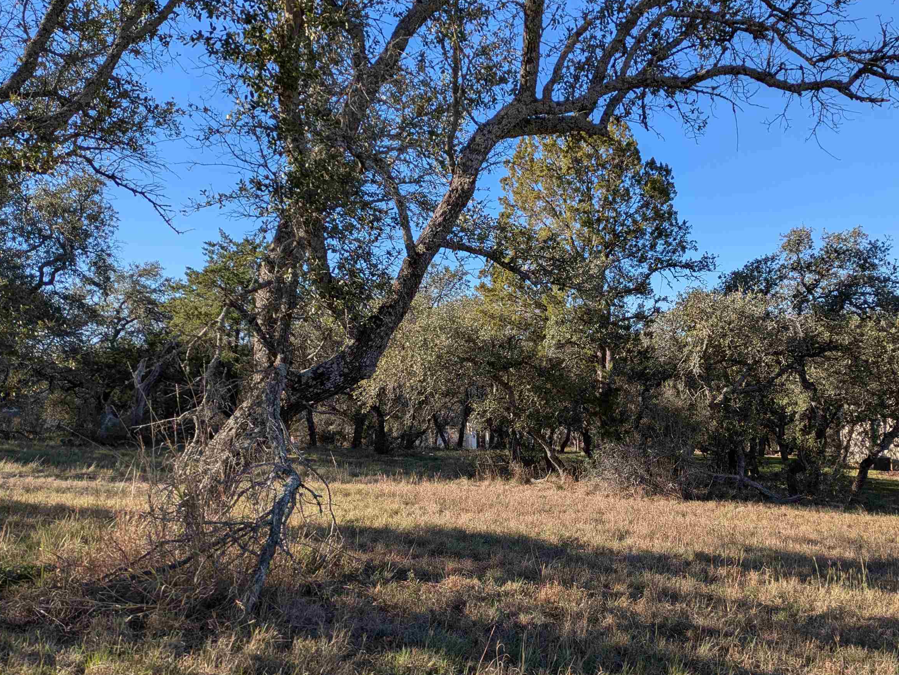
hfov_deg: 54.6
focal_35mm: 33
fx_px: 857
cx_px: 570
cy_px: 388
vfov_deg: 42.9
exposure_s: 1/1269
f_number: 1.89
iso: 50
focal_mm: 5.43
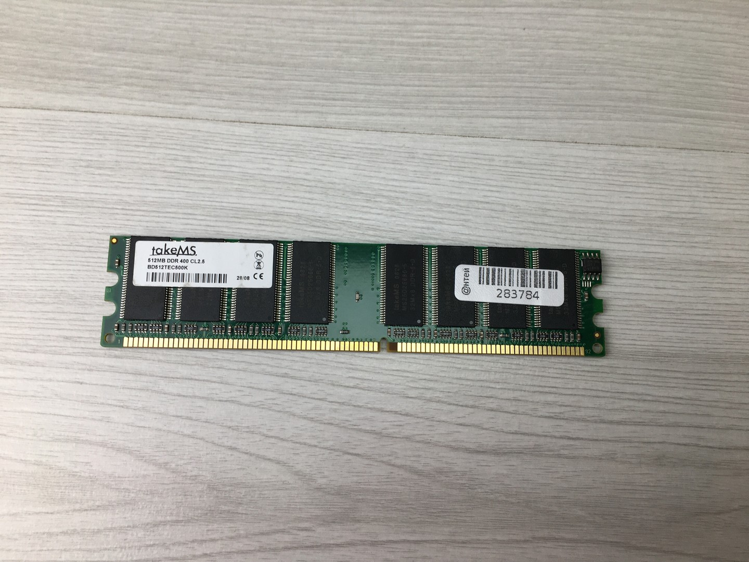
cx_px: 374
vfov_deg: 48.2
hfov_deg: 61.7
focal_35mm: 29
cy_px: 281
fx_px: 627
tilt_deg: -78.5
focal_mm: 4.15
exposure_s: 1/100
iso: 25
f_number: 2.2
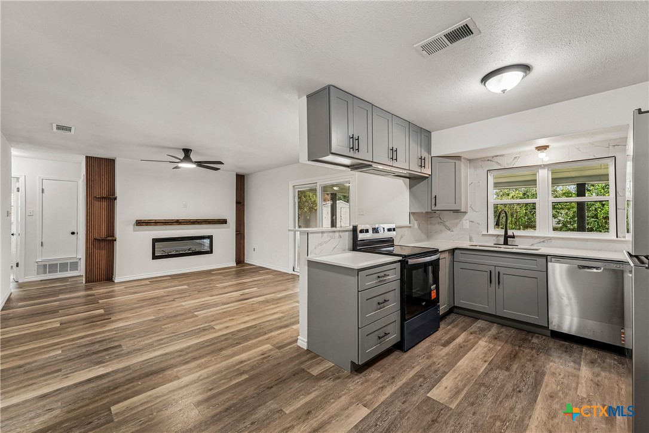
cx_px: 324
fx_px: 252
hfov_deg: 104.3
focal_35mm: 14
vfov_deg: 81.2
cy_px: 216
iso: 400
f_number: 8
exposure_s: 1/15
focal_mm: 14
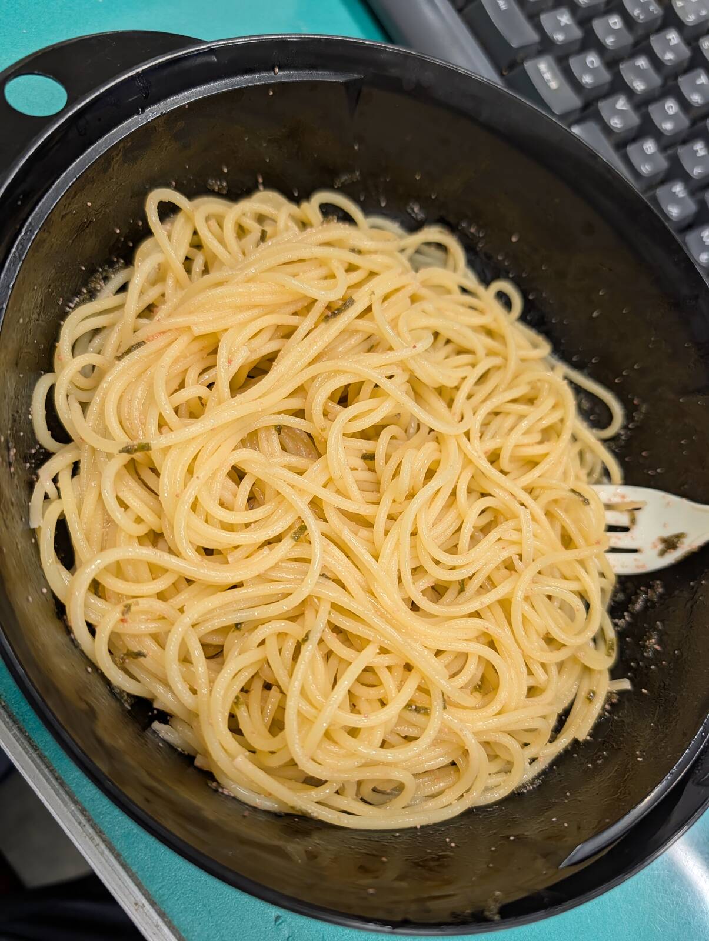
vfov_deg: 71.5
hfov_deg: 56.9
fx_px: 654
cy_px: 470
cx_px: 354
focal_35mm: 24
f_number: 1.68
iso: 19
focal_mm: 6.9
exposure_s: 1/112
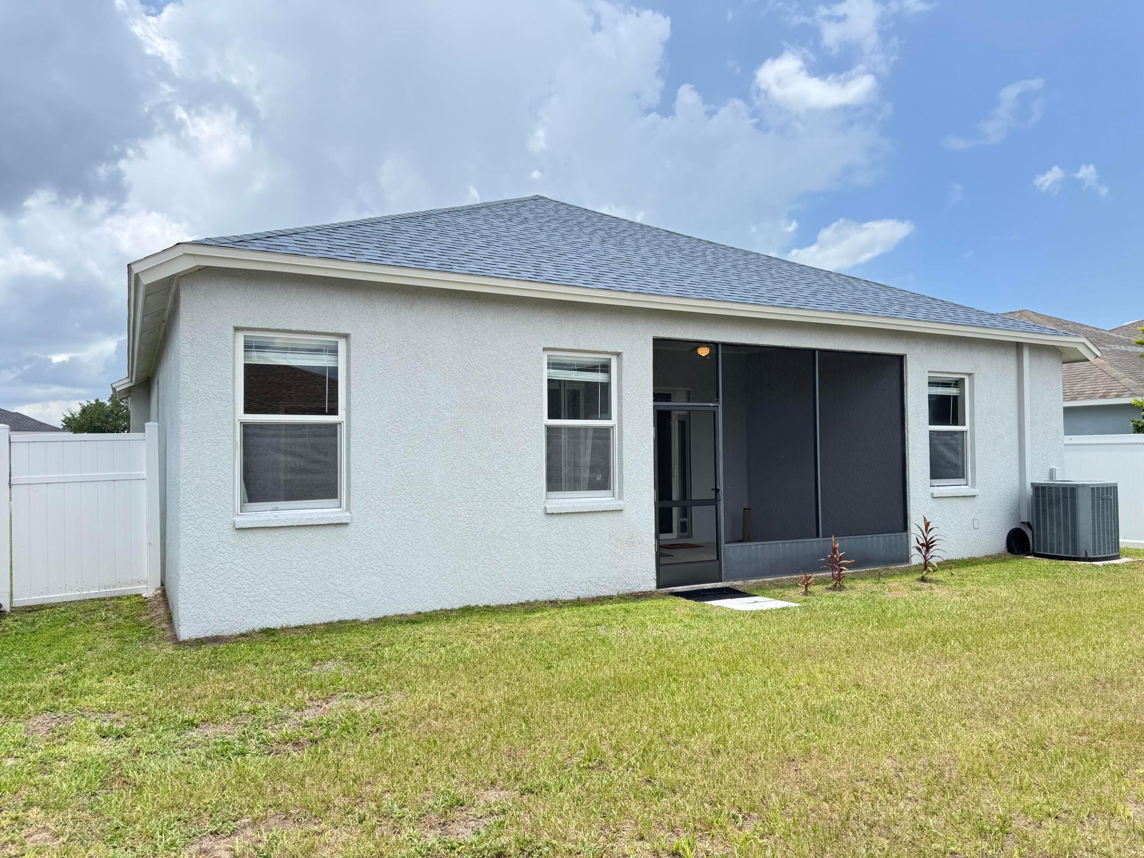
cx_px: 572
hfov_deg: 71.6
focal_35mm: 24
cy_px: 429
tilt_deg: +1.5
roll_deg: -0.4
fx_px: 793
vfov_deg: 56.8
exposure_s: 1/2105
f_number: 1.78
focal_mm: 6.76
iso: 80
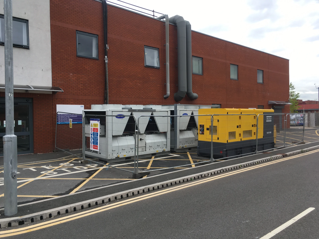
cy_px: 120
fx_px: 267
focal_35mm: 29
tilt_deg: +2.1
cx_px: 160
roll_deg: +1.0
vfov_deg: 48.2
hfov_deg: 61.7
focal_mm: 4.15
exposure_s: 1/306
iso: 25
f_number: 2.2
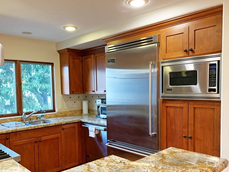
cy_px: 101
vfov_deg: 45.3
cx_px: 104
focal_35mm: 31
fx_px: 205
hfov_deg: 58.3
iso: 400
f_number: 1.8
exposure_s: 1/40
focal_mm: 4.25
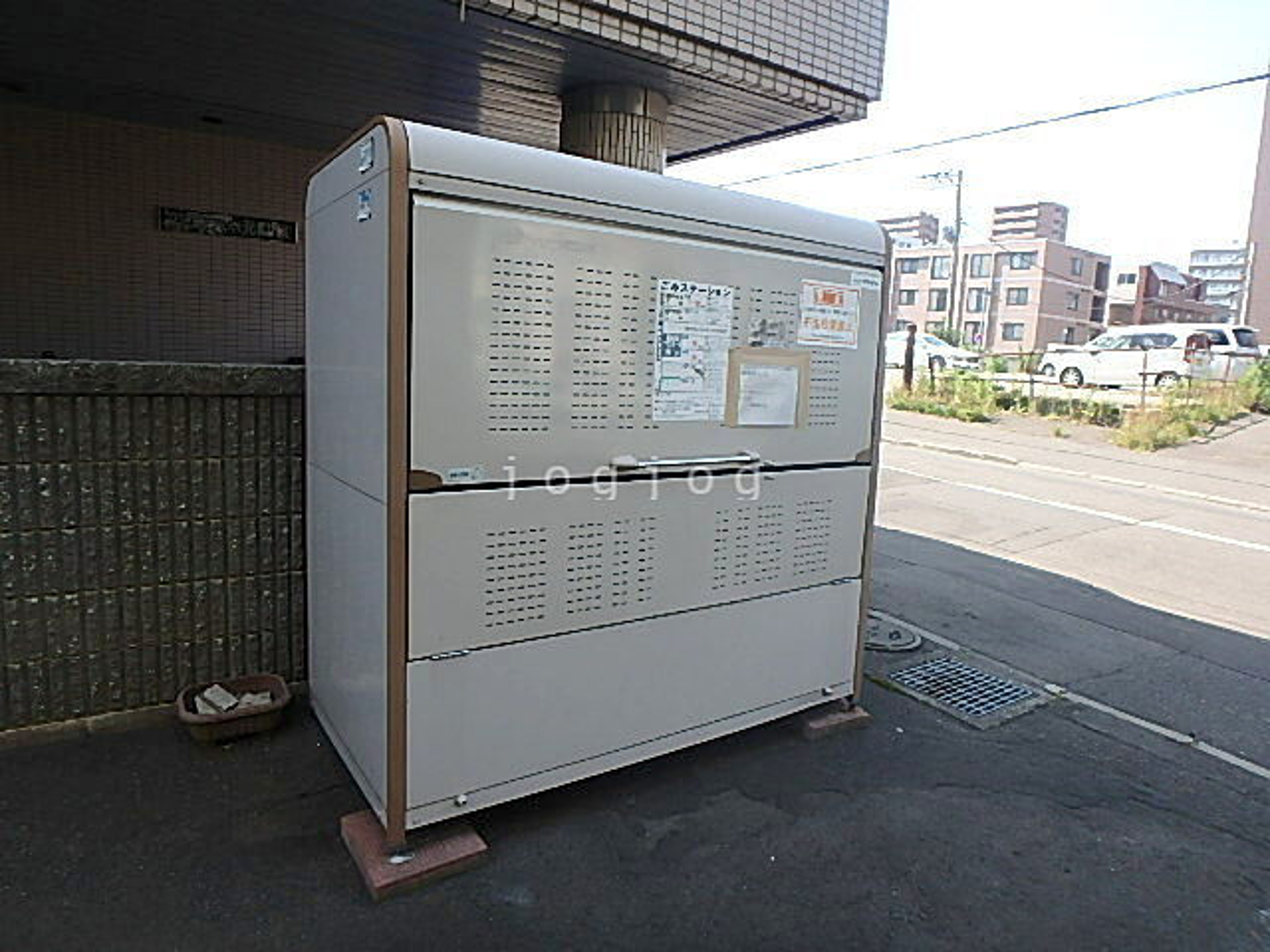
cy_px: 476
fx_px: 770
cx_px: 635
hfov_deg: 79.0
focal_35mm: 21
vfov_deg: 63.4
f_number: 3.5
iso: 125
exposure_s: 1/400
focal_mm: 3.7
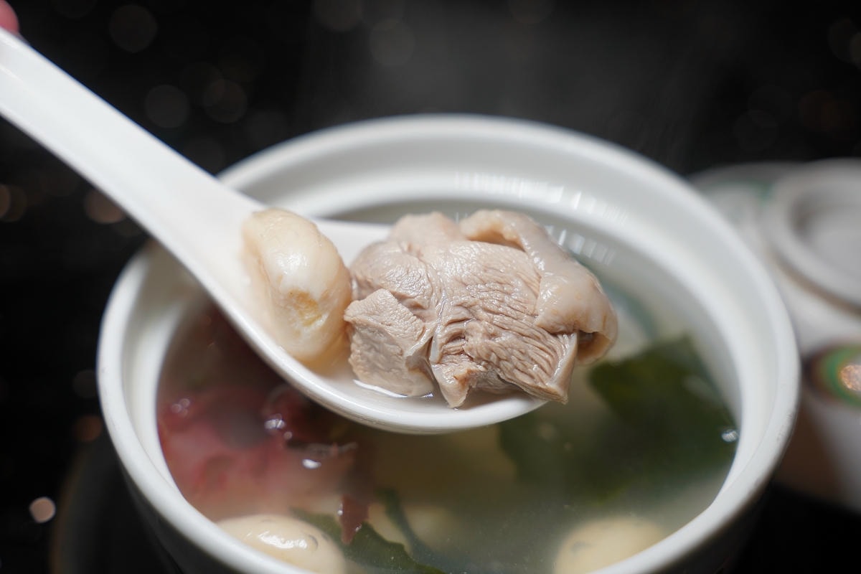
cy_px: 287
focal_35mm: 75
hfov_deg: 27.0
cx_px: 430
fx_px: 1794
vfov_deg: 18.2
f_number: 4
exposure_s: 1/80
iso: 160
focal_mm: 75
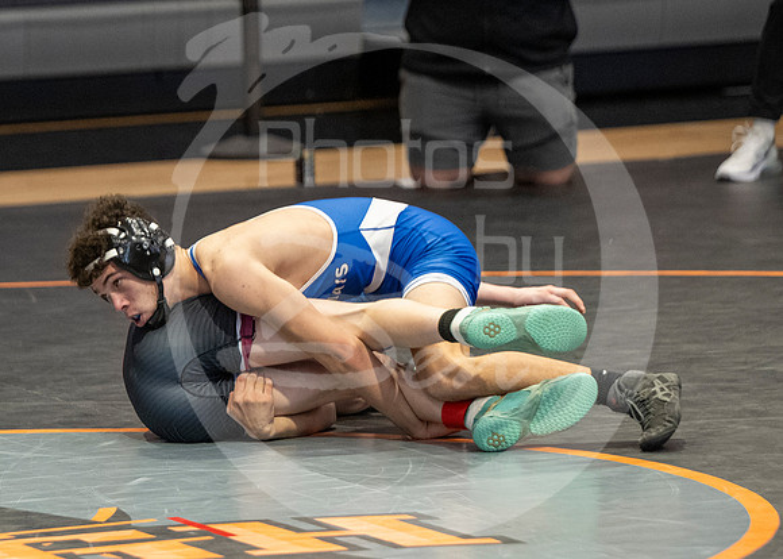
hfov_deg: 7.5
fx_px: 5936
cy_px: 533
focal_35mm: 267
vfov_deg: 5.4
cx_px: 195
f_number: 2.8
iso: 3200
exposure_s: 1/1000
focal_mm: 120
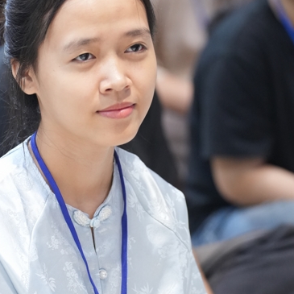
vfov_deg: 6.5
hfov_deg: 6.5
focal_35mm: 270
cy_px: 197
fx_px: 2594
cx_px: 105
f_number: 2.8
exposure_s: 1/200
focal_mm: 119
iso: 4000
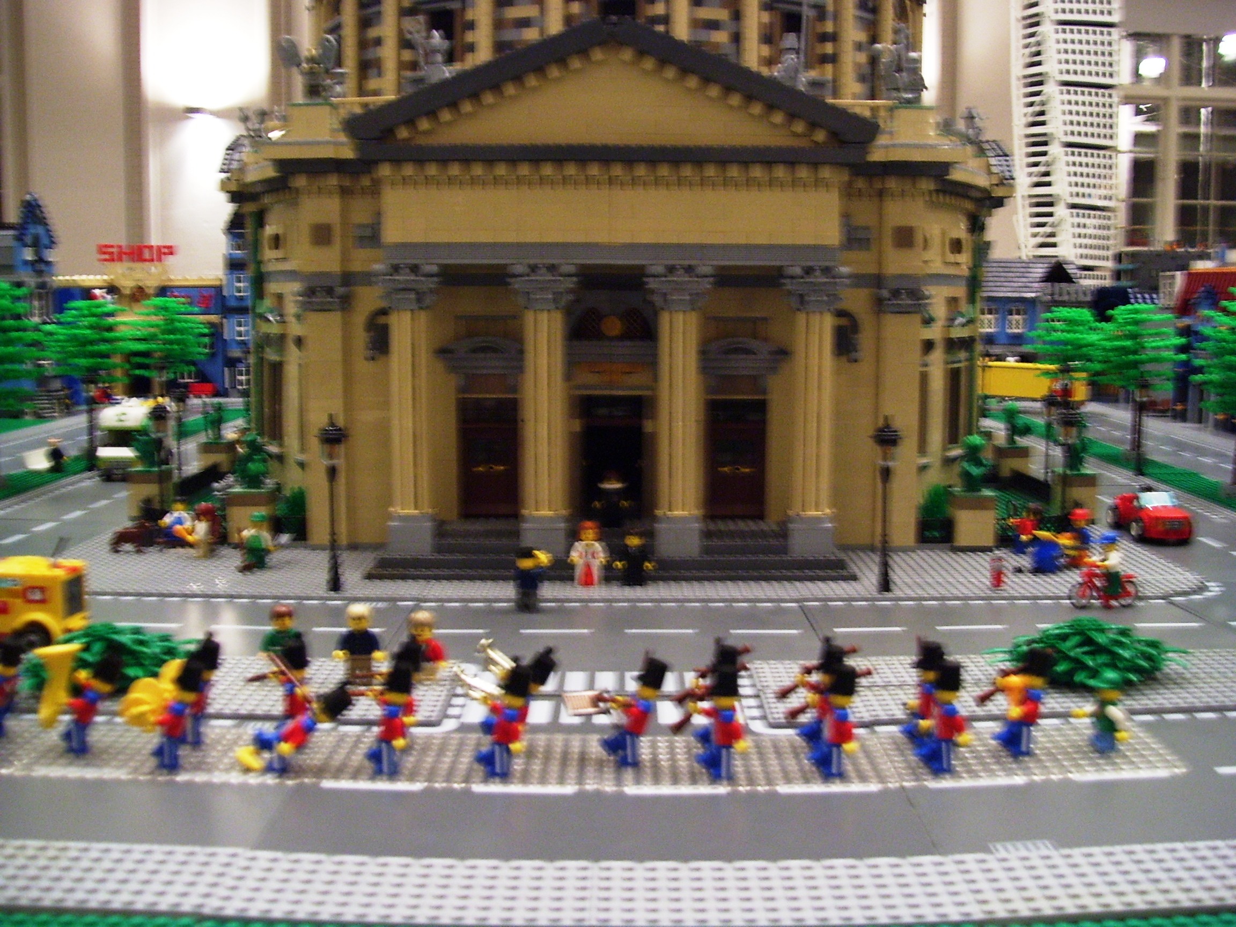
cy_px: 464
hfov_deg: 51.4
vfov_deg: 39.7
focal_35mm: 36
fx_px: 1285
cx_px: 618
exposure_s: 1/8
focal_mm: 6
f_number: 2.7
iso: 160
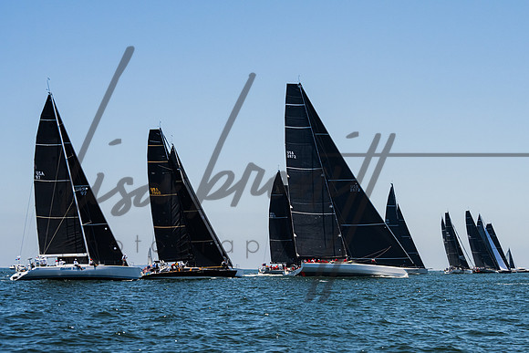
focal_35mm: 96
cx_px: 365
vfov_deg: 14.3
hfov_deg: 21.2
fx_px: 1407
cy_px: 218
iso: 500
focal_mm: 66
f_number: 8
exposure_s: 1/2500
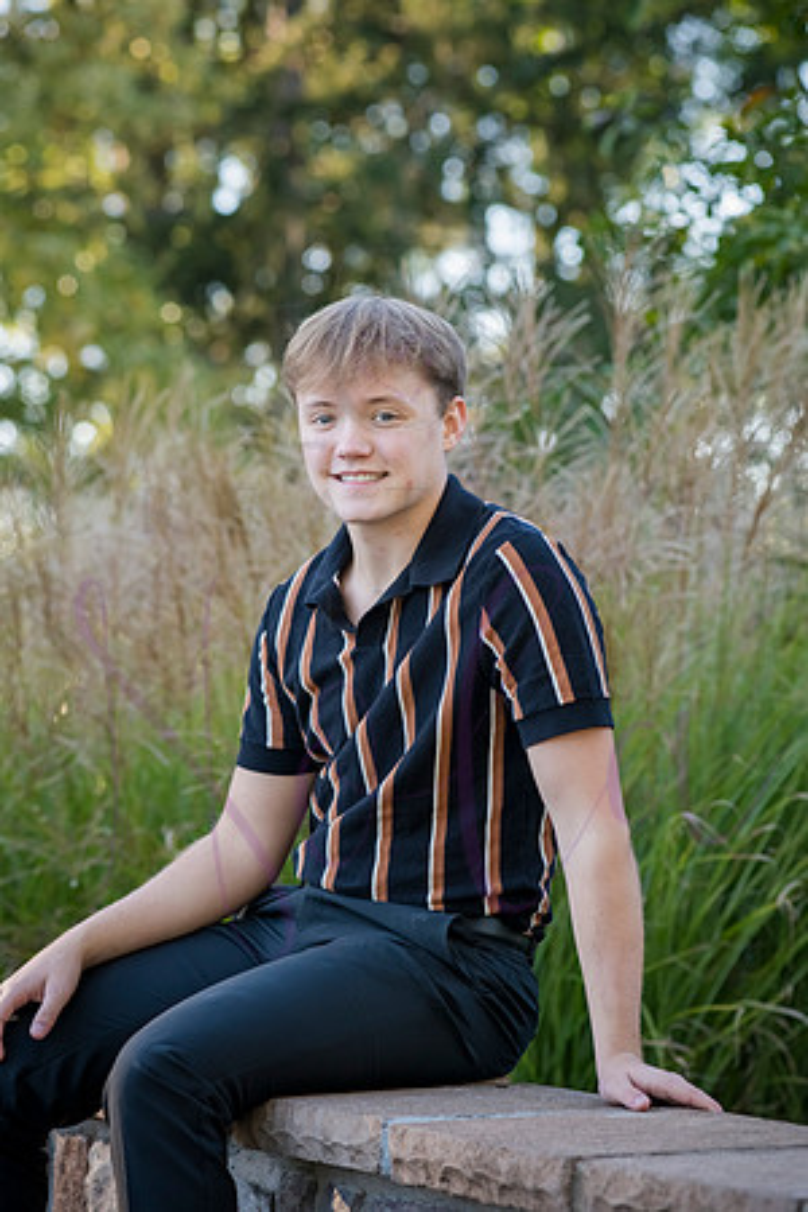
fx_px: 4040
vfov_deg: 17.1
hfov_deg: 11.4
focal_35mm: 120
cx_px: 404
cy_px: 606
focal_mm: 120
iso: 800
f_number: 5.6
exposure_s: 1/320
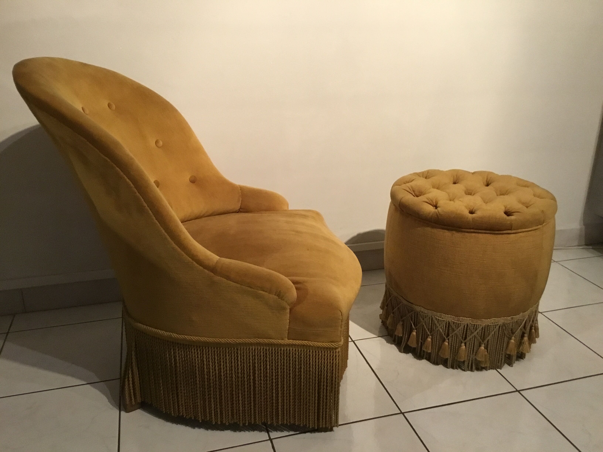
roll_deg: -1.0
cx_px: 302
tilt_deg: -20.9
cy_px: 226
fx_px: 540
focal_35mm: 31
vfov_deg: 45.4
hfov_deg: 58.4
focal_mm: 3.3
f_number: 2.4
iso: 200
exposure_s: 1/17
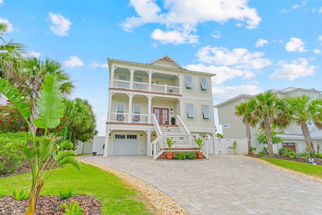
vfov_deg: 69.2
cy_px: 108
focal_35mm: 17
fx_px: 156
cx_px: 161
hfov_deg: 92.0
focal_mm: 17.4
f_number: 9
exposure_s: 1/250
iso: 320
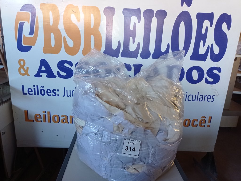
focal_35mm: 28
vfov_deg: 49.7
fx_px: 195
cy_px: 90
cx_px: 120
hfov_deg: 63.5
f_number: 1.79
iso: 190
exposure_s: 1/60
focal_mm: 4.7
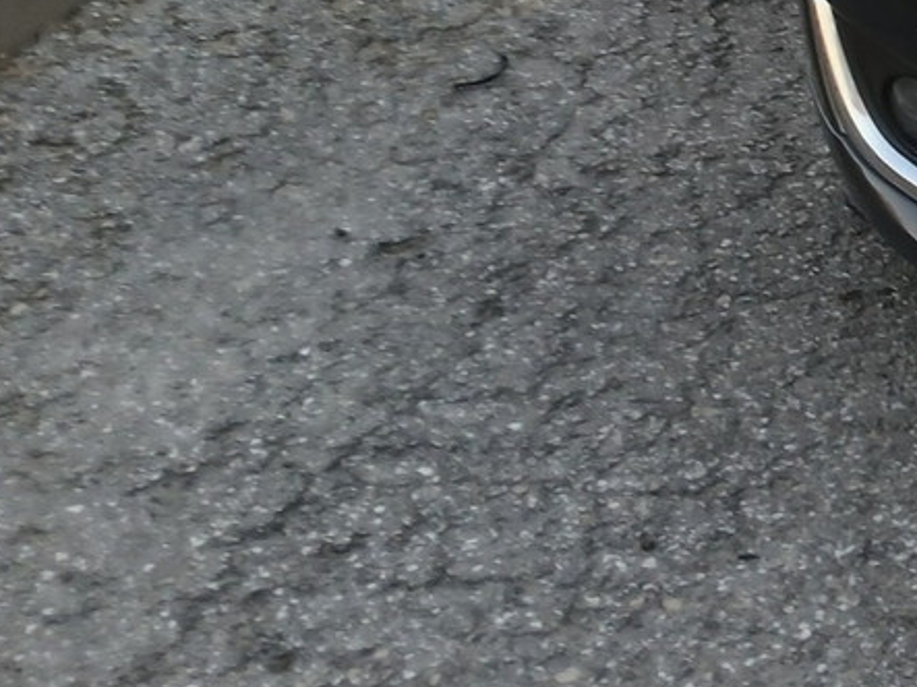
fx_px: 2489
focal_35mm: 94
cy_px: -325
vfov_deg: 14.7
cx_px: 1528
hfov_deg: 17.8
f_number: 1.8
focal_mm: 3.98
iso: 32
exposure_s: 1/50
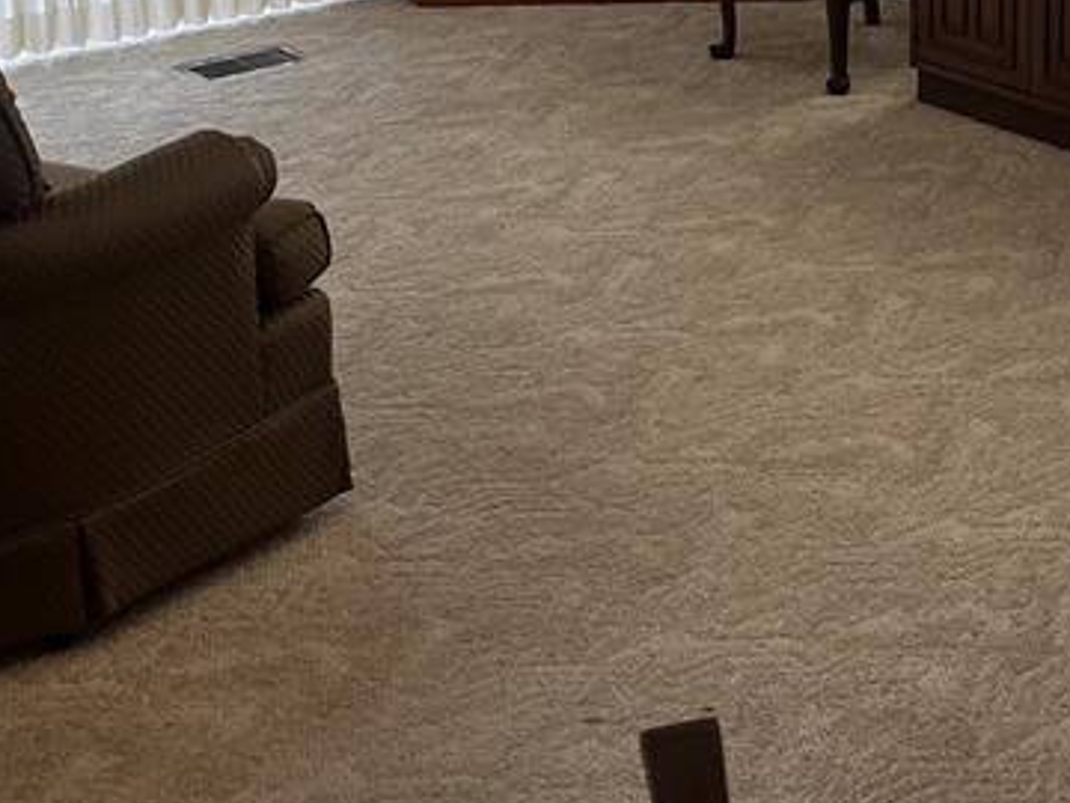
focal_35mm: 74
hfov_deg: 25.9
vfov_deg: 18.6
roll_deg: +1.3
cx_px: 826
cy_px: -223
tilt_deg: -9.1
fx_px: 2287
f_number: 1.6
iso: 125
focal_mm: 5.1
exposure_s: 1/120
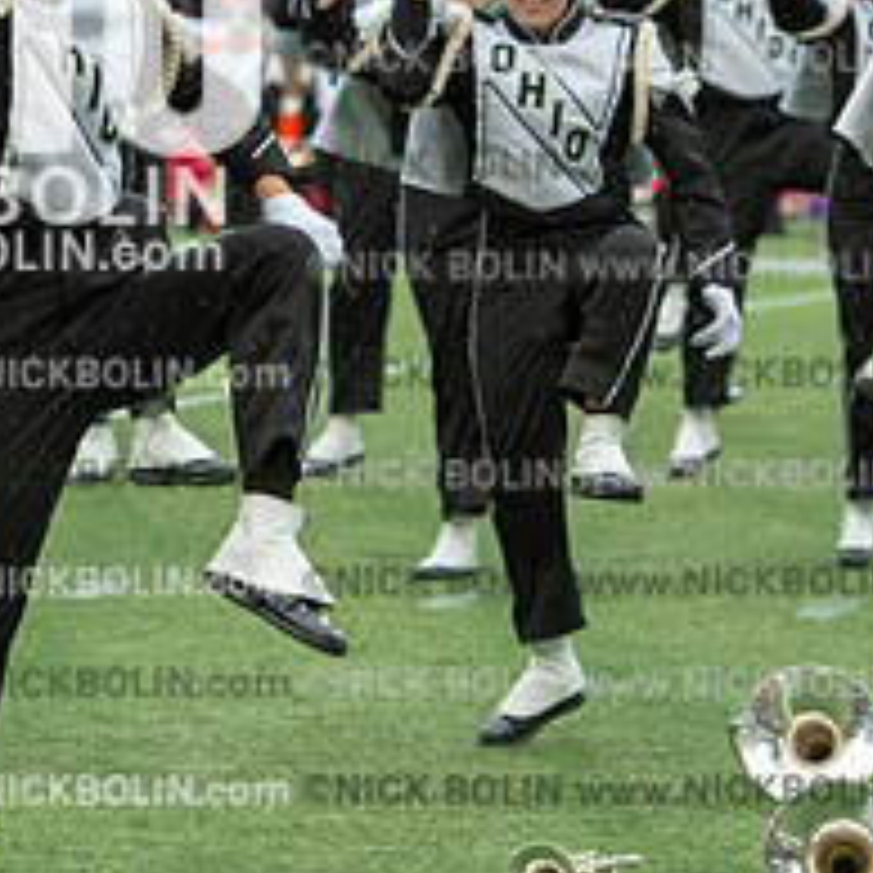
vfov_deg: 5.9
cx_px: -58
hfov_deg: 5.9
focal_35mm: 295
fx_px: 8417
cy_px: 58
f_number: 4
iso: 400
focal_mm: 116
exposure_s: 1/500
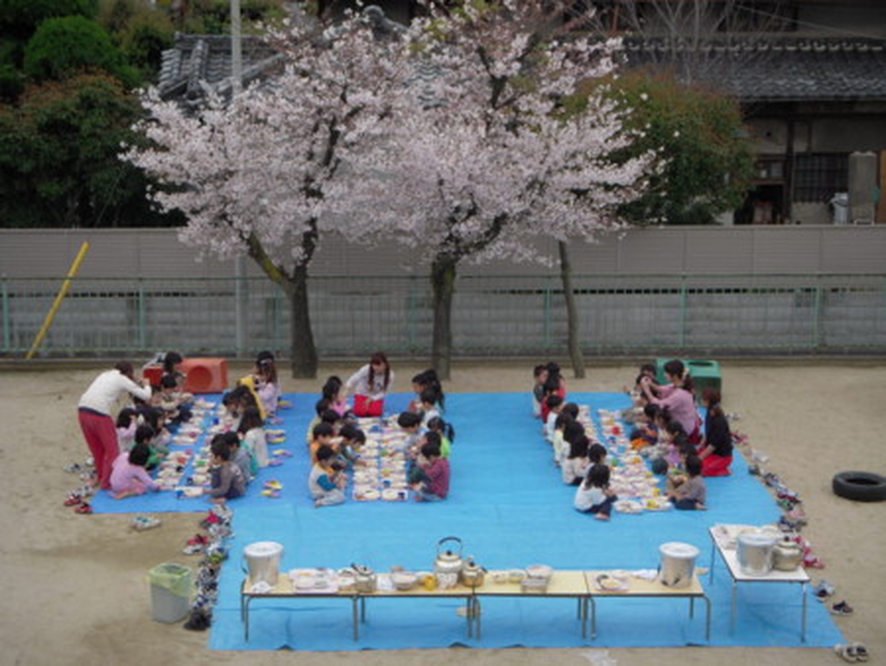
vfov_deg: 22.3
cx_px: 443
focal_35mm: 66
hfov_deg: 29.4
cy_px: 333
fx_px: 1690
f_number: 3.7
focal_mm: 11
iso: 100
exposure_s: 1/640
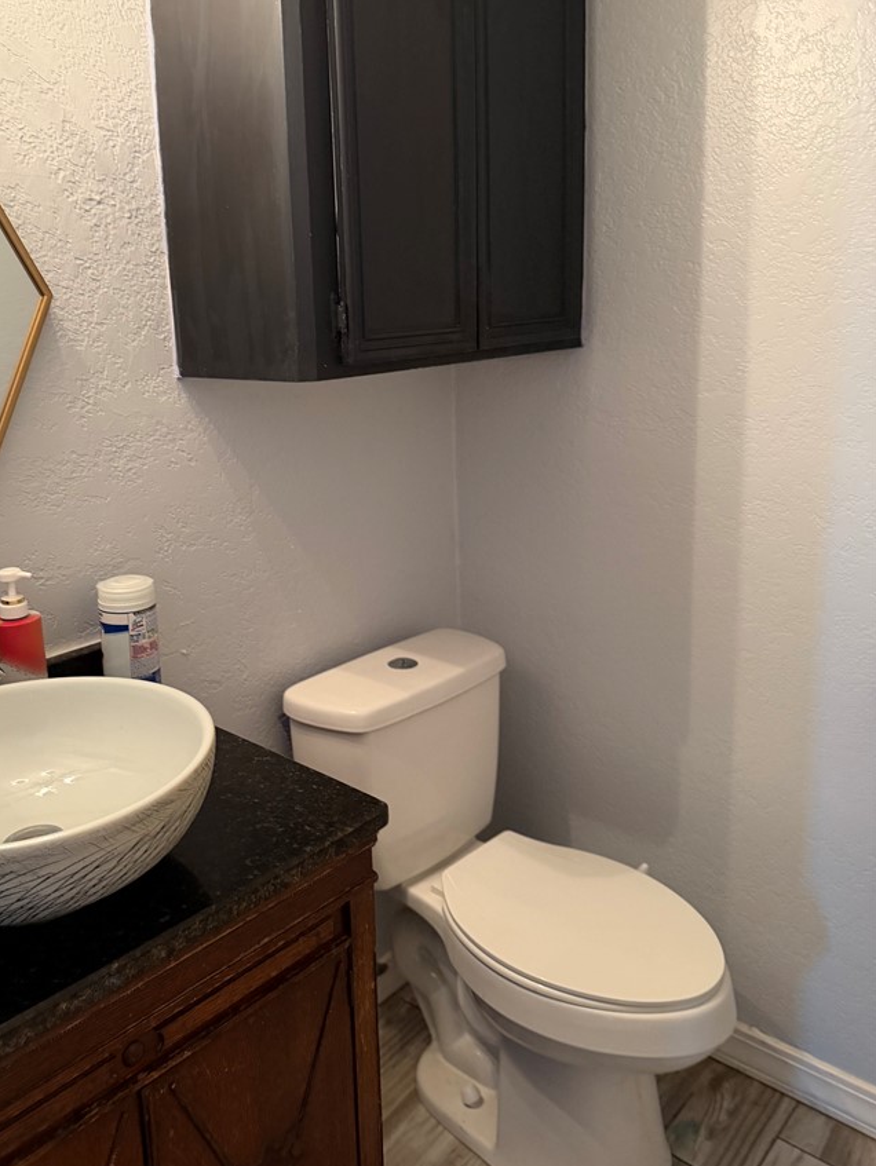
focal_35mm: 29
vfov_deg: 61.2
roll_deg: +2.1
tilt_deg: -11.3
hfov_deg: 48.0
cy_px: 482
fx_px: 978
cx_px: 350
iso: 400
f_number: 1.78
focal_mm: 6.76
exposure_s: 1/60
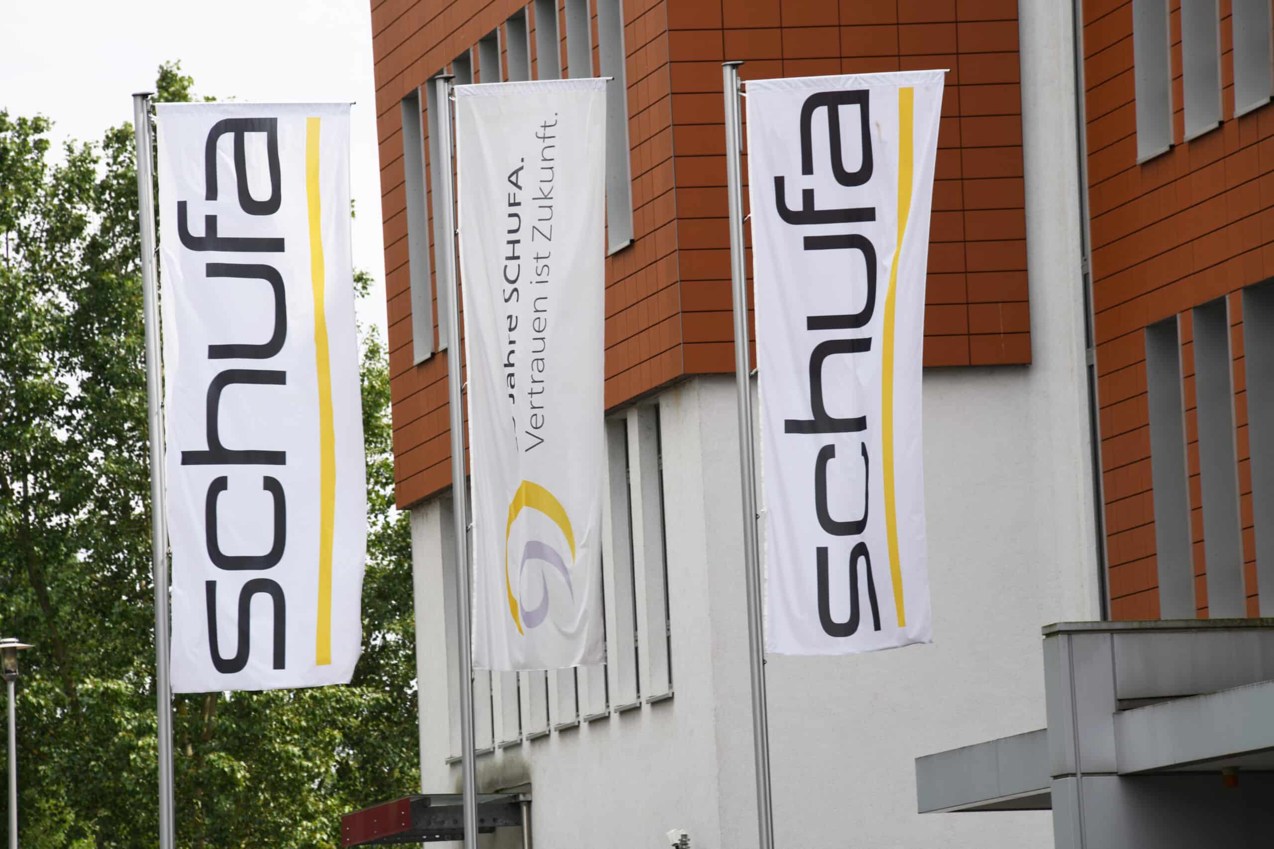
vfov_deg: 4.6
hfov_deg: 6.9
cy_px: 424
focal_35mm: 300
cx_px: 637
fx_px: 10616
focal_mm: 300
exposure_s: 1/125
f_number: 11
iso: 80
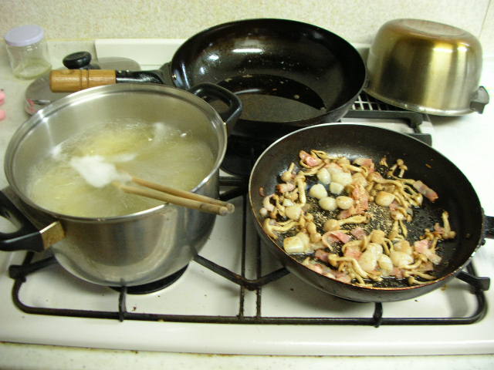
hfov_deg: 52.6
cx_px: 247
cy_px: 185
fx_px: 499
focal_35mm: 35
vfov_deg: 40.7
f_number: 2.8
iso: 112
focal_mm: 5.8
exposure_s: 1/5.7
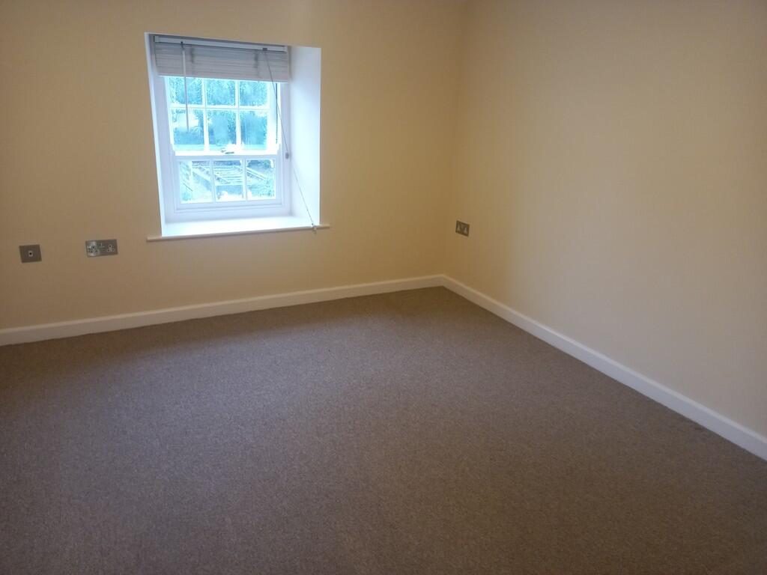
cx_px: 384
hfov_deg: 69.4
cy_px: 288
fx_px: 554
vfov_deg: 54.9
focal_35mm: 25
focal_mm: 4.6
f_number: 2
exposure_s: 1/33.3
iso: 100
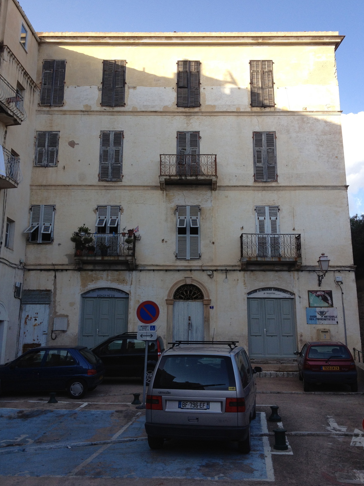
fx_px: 505
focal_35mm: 36
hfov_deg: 39.7
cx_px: 183
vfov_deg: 51.4
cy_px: 240
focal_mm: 4.28
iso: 64
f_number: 2.4
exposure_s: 1/557
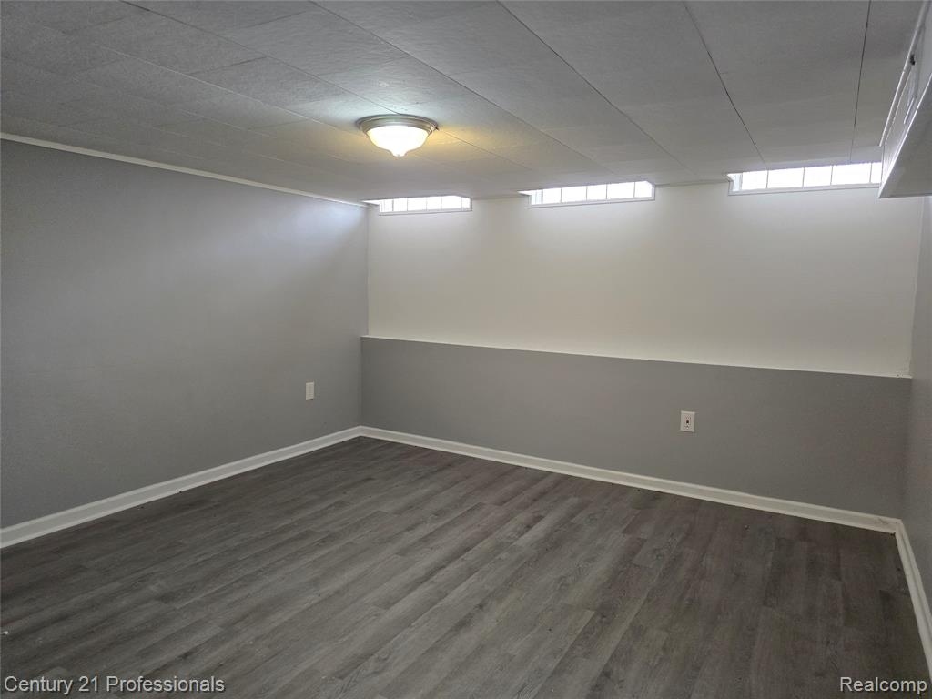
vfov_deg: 58.9
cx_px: 466
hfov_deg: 73.9
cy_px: 350
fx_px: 619
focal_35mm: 23
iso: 500
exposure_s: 1/120
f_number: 1.7
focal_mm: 6.3
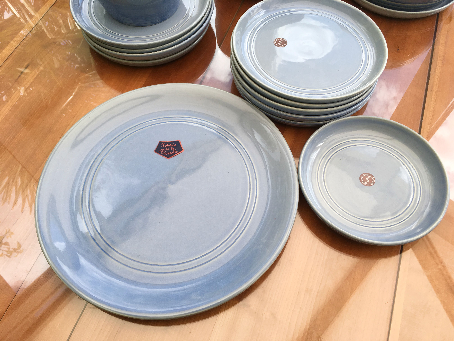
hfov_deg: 61.7
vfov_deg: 48.2
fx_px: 380
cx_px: 227
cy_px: 170
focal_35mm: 29
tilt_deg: -61.8
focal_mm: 4.15
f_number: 2.2
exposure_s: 1/463
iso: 25
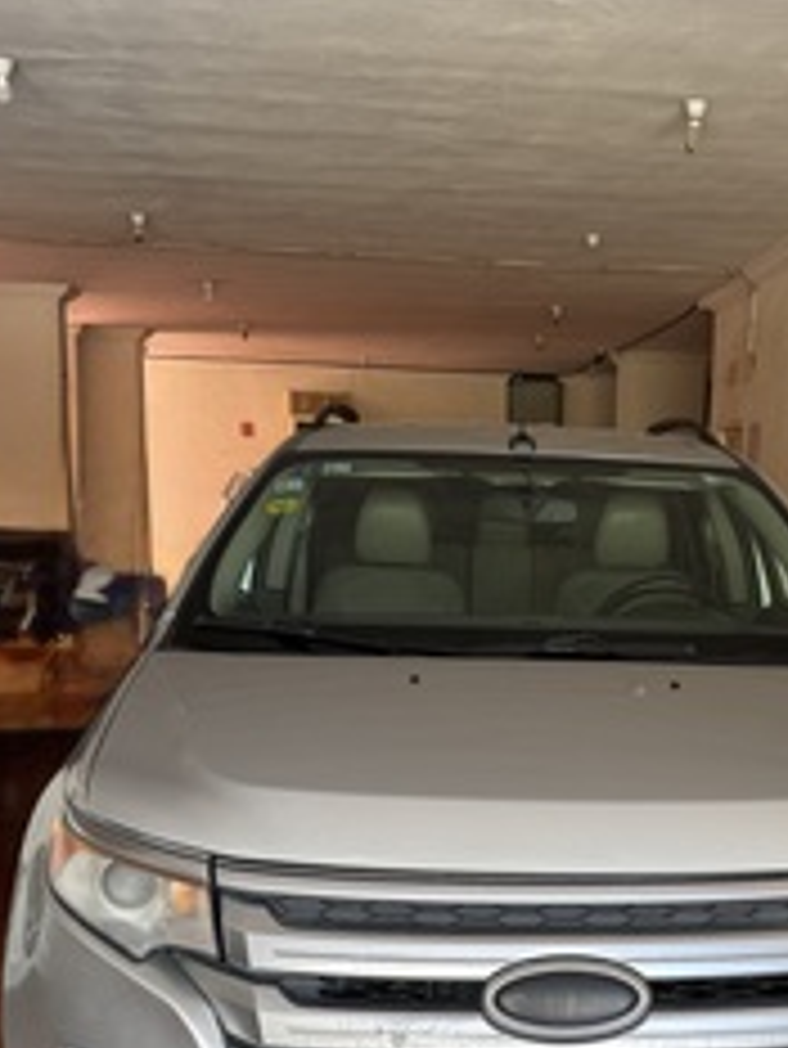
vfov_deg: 39.6
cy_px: 749
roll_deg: -2.5
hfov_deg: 30.4
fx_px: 1425
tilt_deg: -11.1
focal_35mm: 47
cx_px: 588
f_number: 1.78
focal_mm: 6.76
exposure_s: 1/121
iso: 100
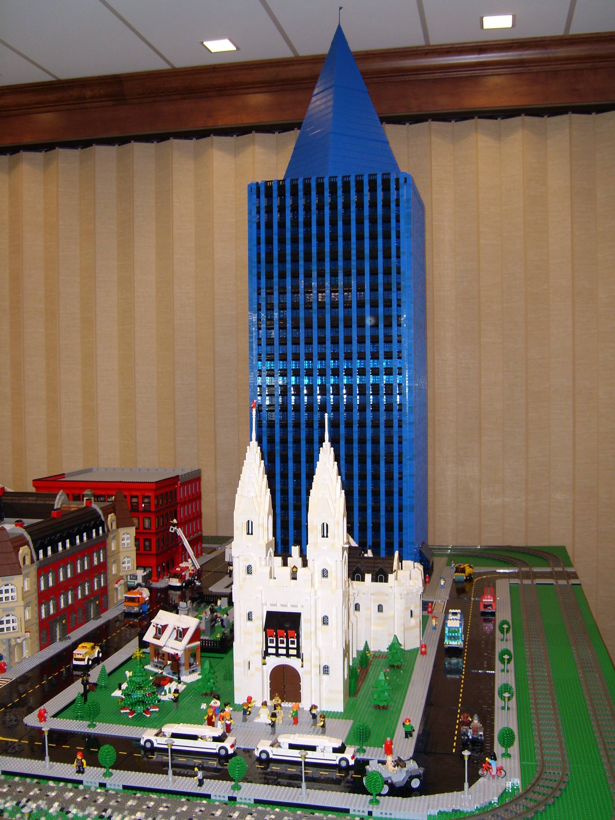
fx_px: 829
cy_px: 410
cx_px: 308
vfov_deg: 52.6
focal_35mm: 35
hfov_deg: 40.7
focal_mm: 5.8
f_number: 2.8
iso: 50
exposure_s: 1/30
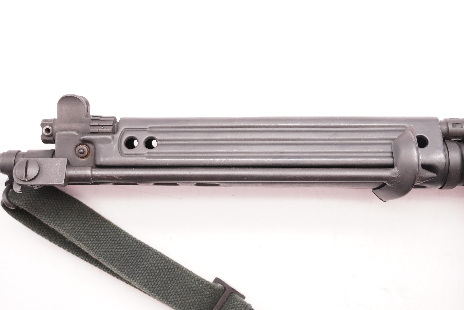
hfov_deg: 43.6
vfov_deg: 29.9
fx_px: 580
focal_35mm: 45
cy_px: 155
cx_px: 232
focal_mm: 30
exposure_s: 1/125
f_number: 5.6
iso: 1000
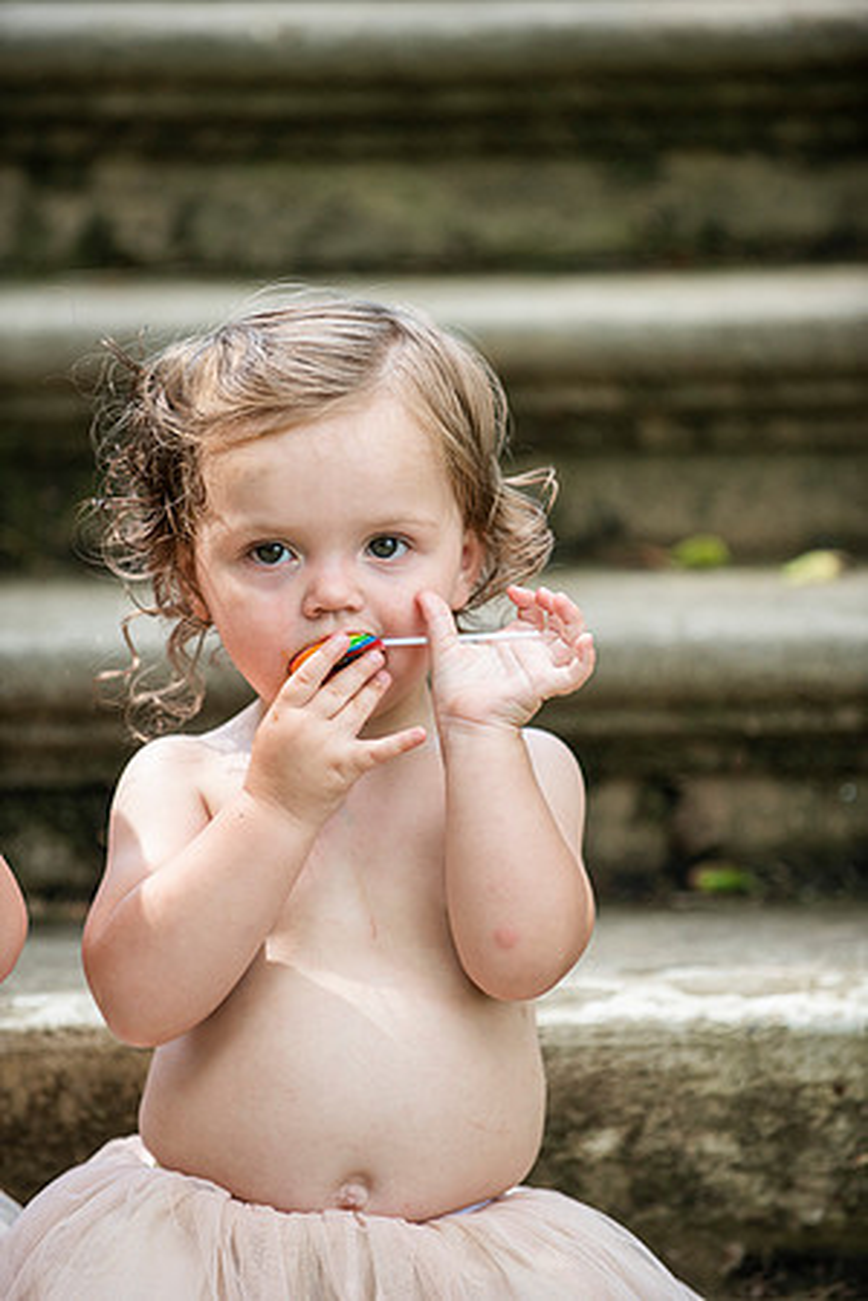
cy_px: 650
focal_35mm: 200
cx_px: 434
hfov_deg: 6.9
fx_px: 7233
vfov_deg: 10.3
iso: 640
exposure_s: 1/800
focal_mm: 200
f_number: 3.5
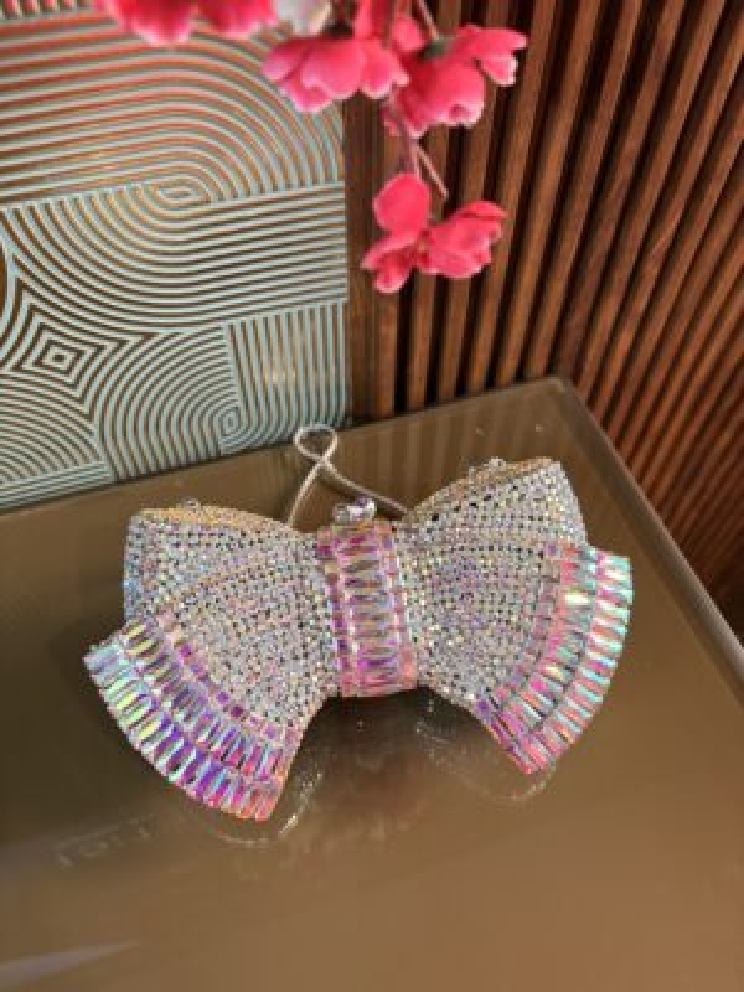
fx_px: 745
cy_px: 496
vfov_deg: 67.3
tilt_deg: -54.8
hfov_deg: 53.1
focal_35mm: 26
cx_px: 372
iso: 125
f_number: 1.6
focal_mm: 5.96
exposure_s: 1/50
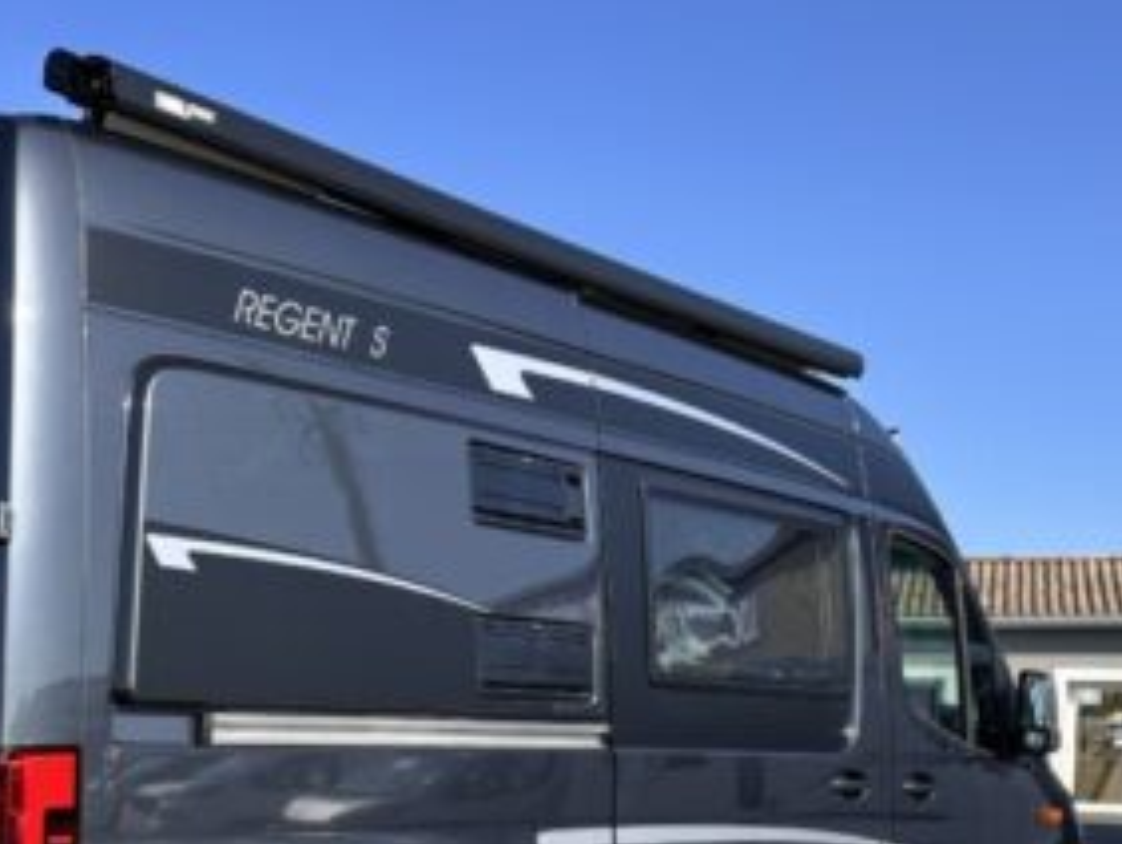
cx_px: 378
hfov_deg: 37.1
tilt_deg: -1.4
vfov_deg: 27.8
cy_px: 725
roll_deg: -0.9
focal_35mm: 51
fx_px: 1654
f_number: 1.78
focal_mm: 6.86
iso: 80
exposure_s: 1/2732
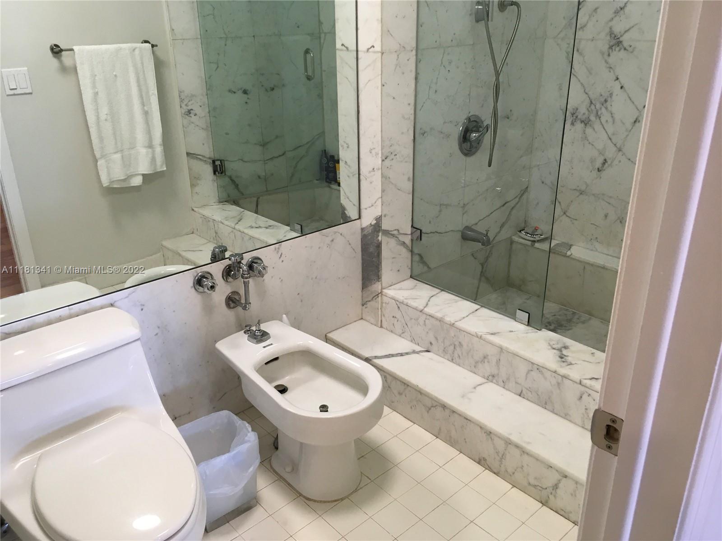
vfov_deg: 48.2
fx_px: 605
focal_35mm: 29
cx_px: 361
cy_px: 270
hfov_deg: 61.7
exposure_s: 1/30
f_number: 2.2
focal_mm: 4.15
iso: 32
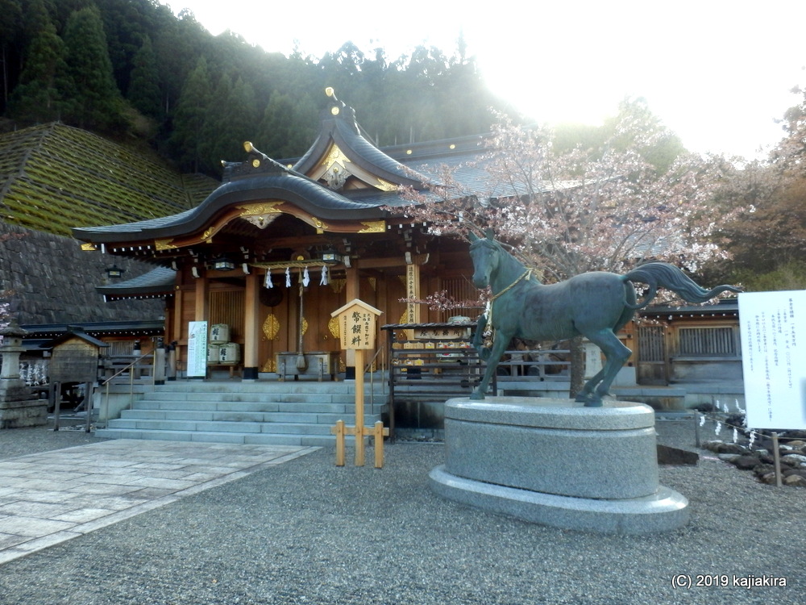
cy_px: 302
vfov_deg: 56.8
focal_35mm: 24
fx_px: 559
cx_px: 403
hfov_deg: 71.6
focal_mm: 4.2
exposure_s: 1/320
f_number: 3
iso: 160
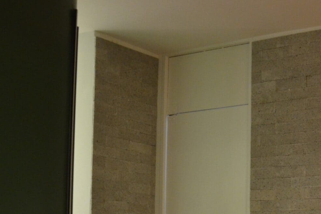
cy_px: 250
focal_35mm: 81
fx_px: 725
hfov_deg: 24.2
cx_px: 296
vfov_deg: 16.2
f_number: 3.8
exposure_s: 1/25
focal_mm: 21
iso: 1600
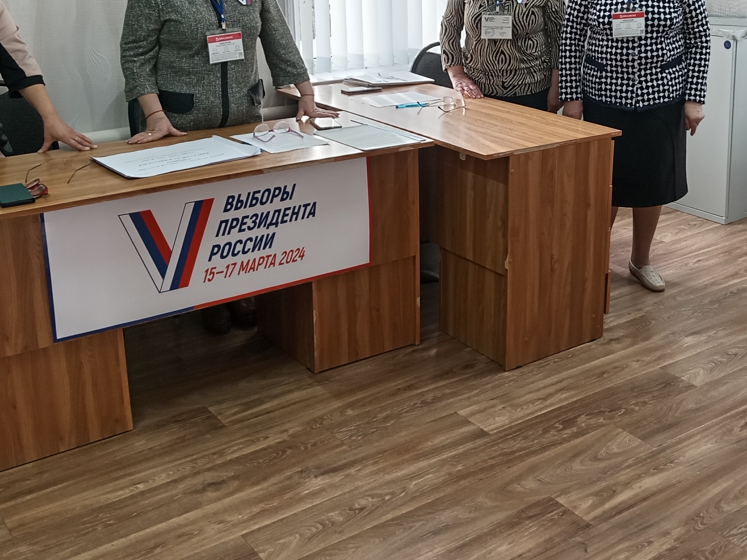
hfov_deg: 41.7
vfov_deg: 31.5
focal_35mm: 45
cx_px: 481
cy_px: 130
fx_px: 971
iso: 374
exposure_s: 1/25
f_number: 1.8
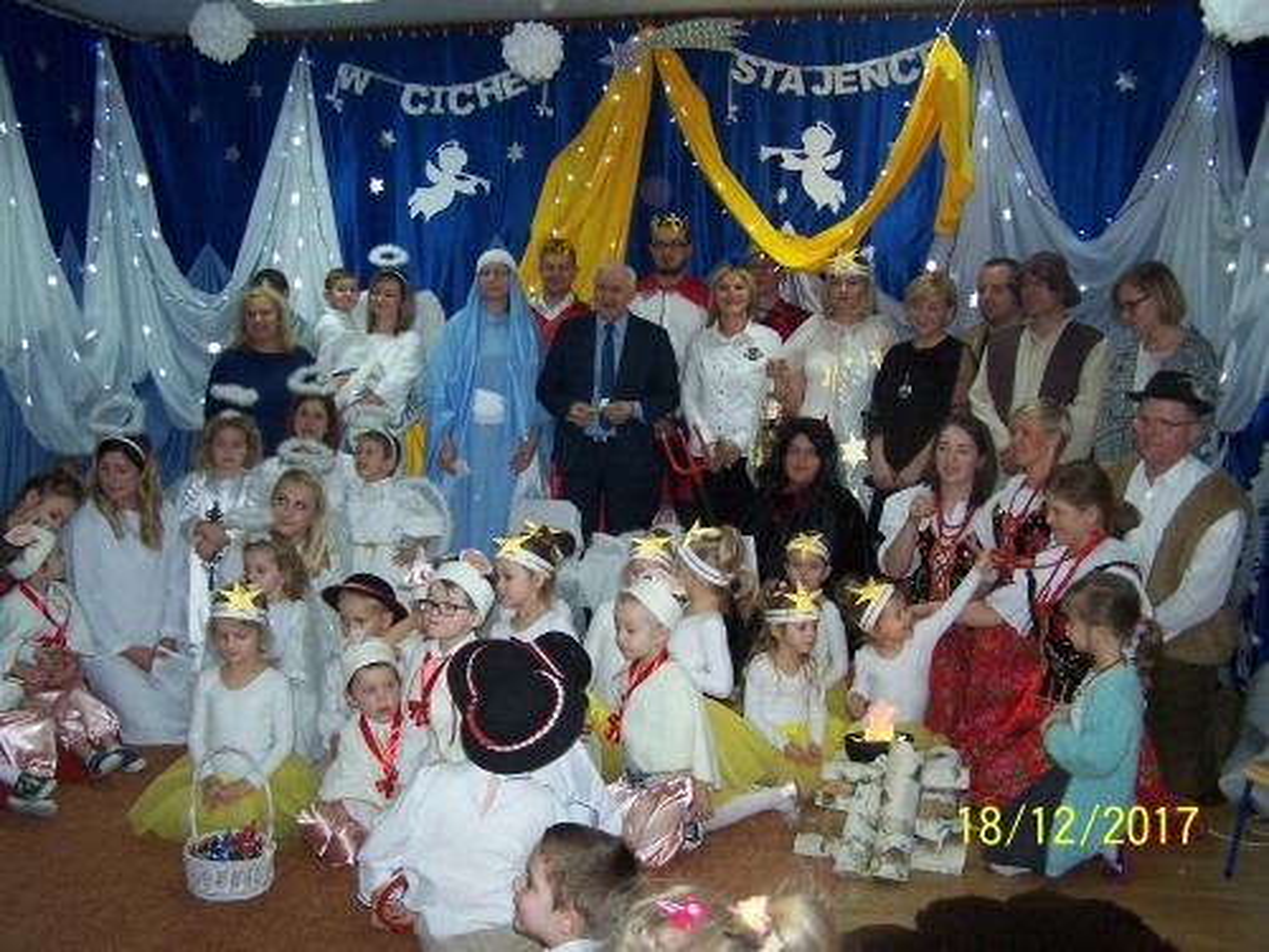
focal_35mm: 38
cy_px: 476
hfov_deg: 49.0
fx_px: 1393
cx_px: 634
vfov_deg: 37.7
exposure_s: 1/60
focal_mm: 6.3
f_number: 2.8
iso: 140
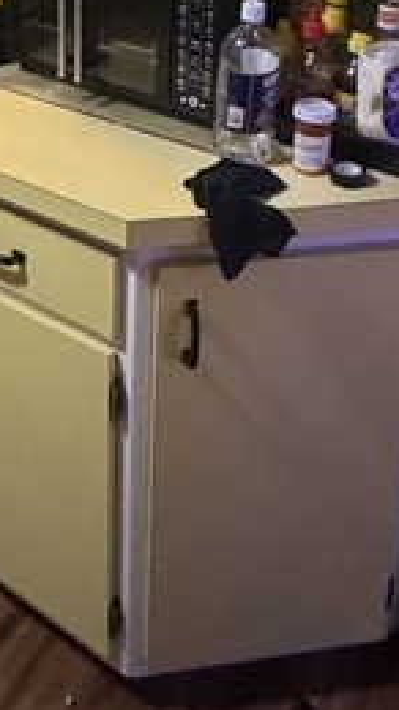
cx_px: 60
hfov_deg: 25.9
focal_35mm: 45
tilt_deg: -14.2
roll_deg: +0.1
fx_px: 847
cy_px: -16
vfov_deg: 39.5
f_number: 2.2
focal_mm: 2.22
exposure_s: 1/60
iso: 1250
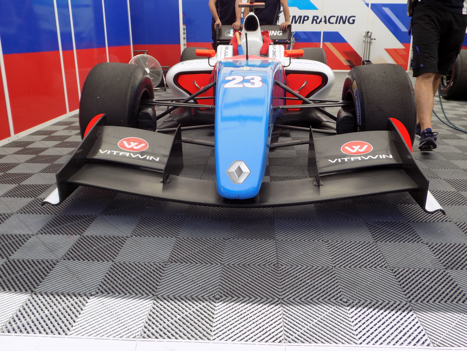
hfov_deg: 60.0
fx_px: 405
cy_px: 176
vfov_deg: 46.8
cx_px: 234
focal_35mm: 30
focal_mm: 5.3
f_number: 3.3
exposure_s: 1/320
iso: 80
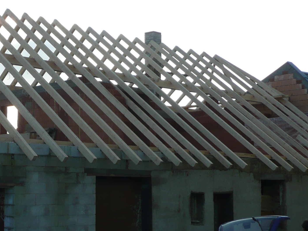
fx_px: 676
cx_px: 61
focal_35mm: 76
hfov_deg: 25.2
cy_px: 135
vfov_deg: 19.4
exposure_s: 1/320
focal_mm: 6.2
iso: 100
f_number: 3.8
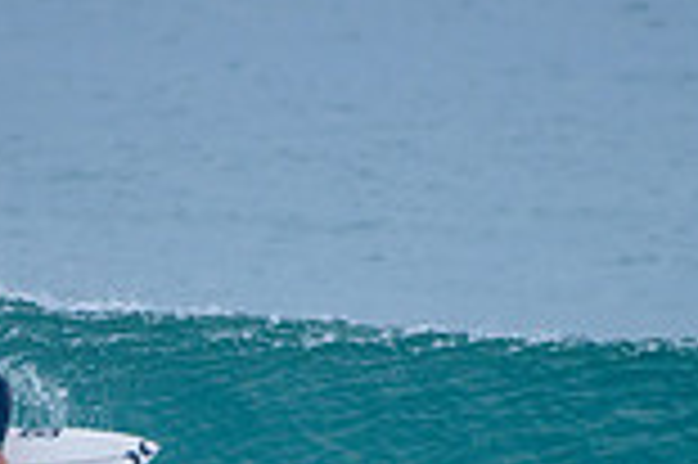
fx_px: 36296
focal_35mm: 1874
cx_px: 261
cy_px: 574
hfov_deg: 1.1
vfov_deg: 0.7
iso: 280
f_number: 5.6
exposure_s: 1/1250
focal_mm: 500
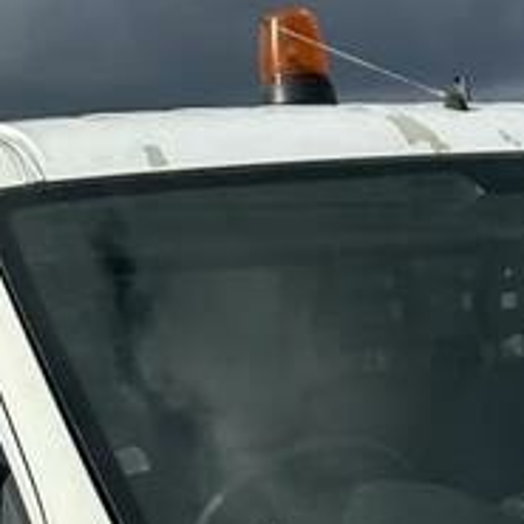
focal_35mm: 103
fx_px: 1764
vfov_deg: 16.1
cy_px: 674
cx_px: 521
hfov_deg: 16.6
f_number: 1.78
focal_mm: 6.86
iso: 80
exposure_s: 1/8929
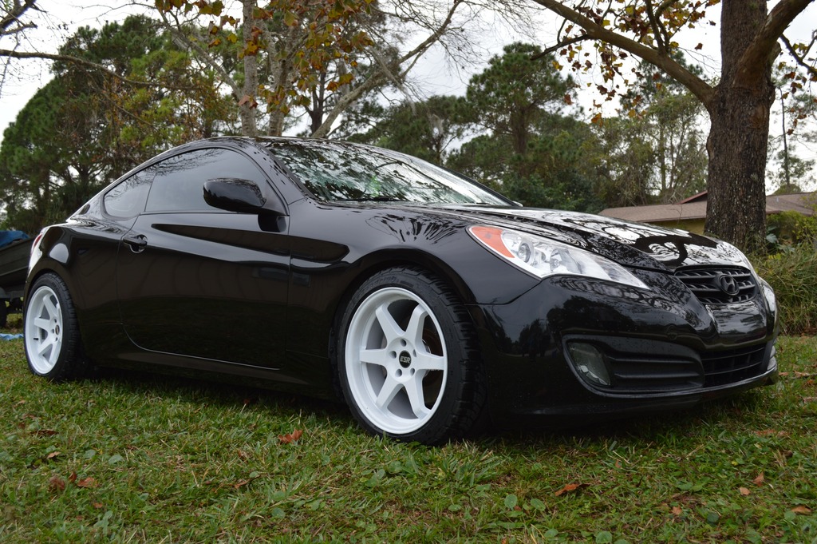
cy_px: 272
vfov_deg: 36.8
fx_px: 816
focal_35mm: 36
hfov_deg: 53.2
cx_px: 408
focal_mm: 24
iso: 100
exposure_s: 1/125
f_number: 5.6
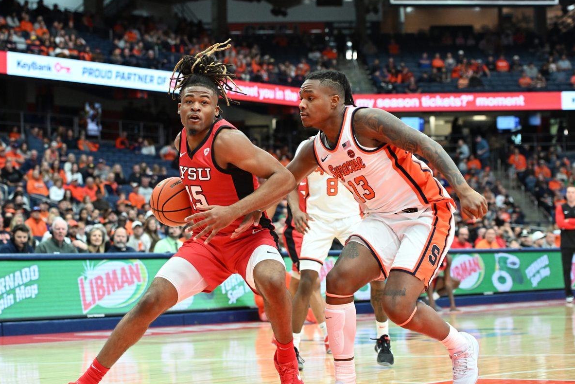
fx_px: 1134
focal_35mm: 71
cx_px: 287
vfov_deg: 19.2
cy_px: 191
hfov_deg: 28.5
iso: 4000
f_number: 3.2
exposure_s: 1/1600
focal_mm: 70
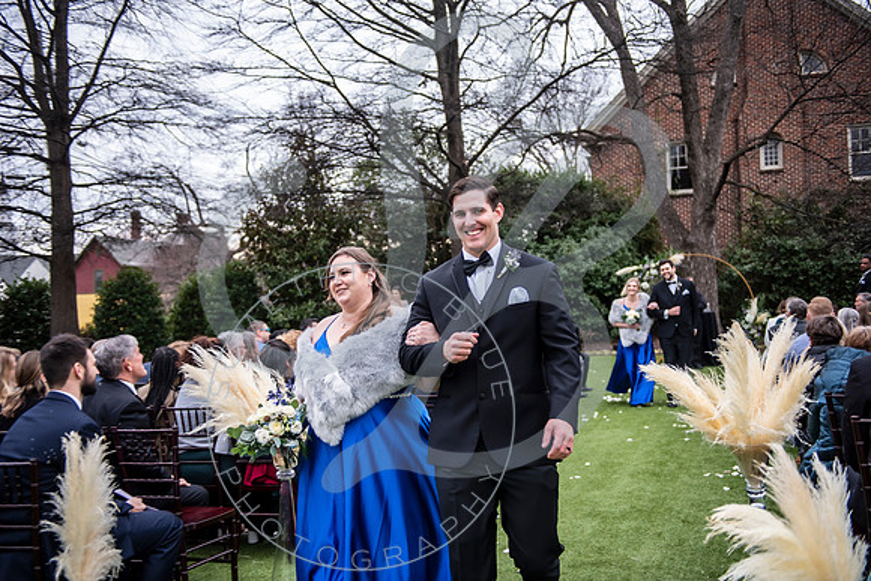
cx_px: 436
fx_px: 920
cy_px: 290
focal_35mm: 38
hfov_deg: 50.7
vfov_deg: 35.1
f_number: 2.8
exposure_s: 1/200
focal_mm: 38
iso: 250
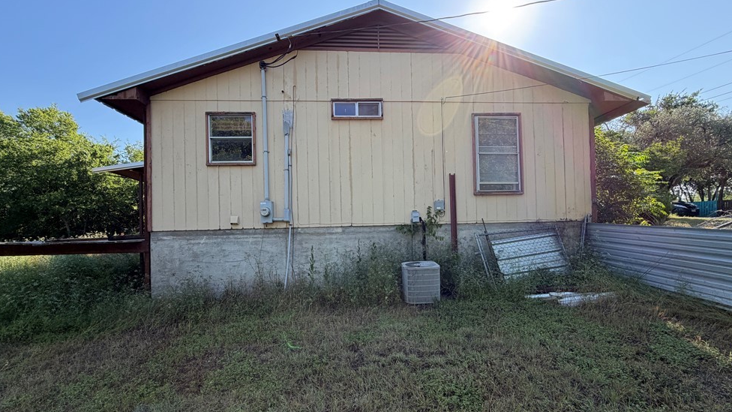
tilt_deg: +1.2
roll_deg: +1.7
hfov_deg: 99.4
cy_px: 223
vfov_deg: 67.0
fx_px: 311
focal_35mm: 16
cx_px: 368
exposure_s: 1/502
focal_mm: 2.22
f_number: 2.2
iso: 50
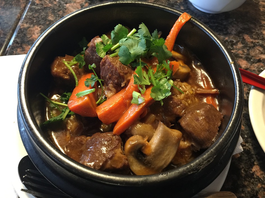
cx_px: 132
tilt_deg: -59.2
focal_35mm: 29
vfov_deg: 48.2
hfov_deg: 61.7
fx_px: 222
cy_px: 99
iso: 125
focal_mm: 4.15
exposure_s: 1/10
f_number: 2.2
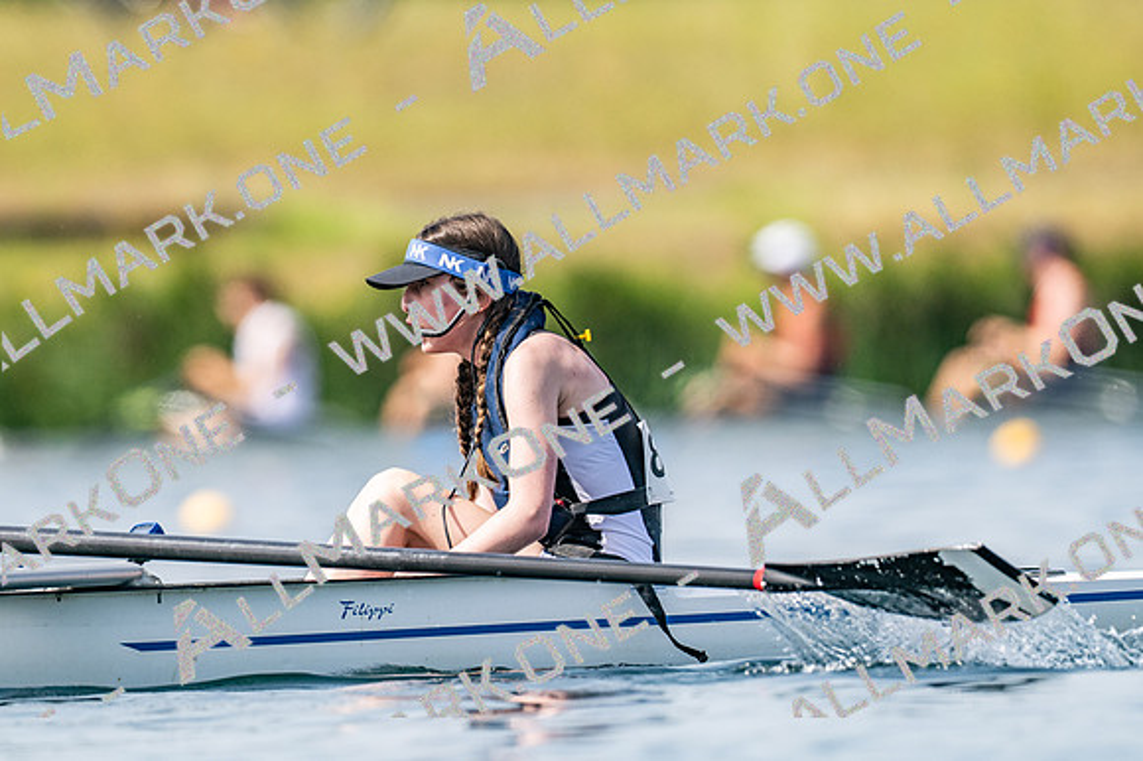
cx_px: 572
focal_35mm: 900
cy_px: 380
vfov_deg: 1.5
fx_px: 28558
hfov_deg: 2.3
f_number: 5
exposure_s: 1/2500
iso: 280
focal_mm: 600
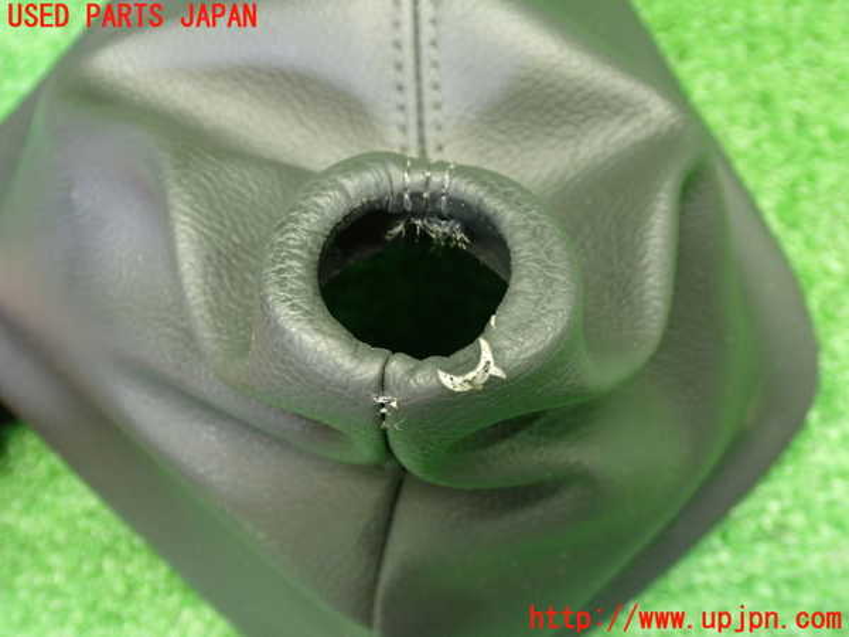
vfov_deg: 37.7
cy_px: 318
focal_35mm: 38
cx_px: 424
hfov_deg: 49.0
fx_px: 932
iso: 800
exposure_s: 1/30
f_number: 2.7
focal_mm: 6.83
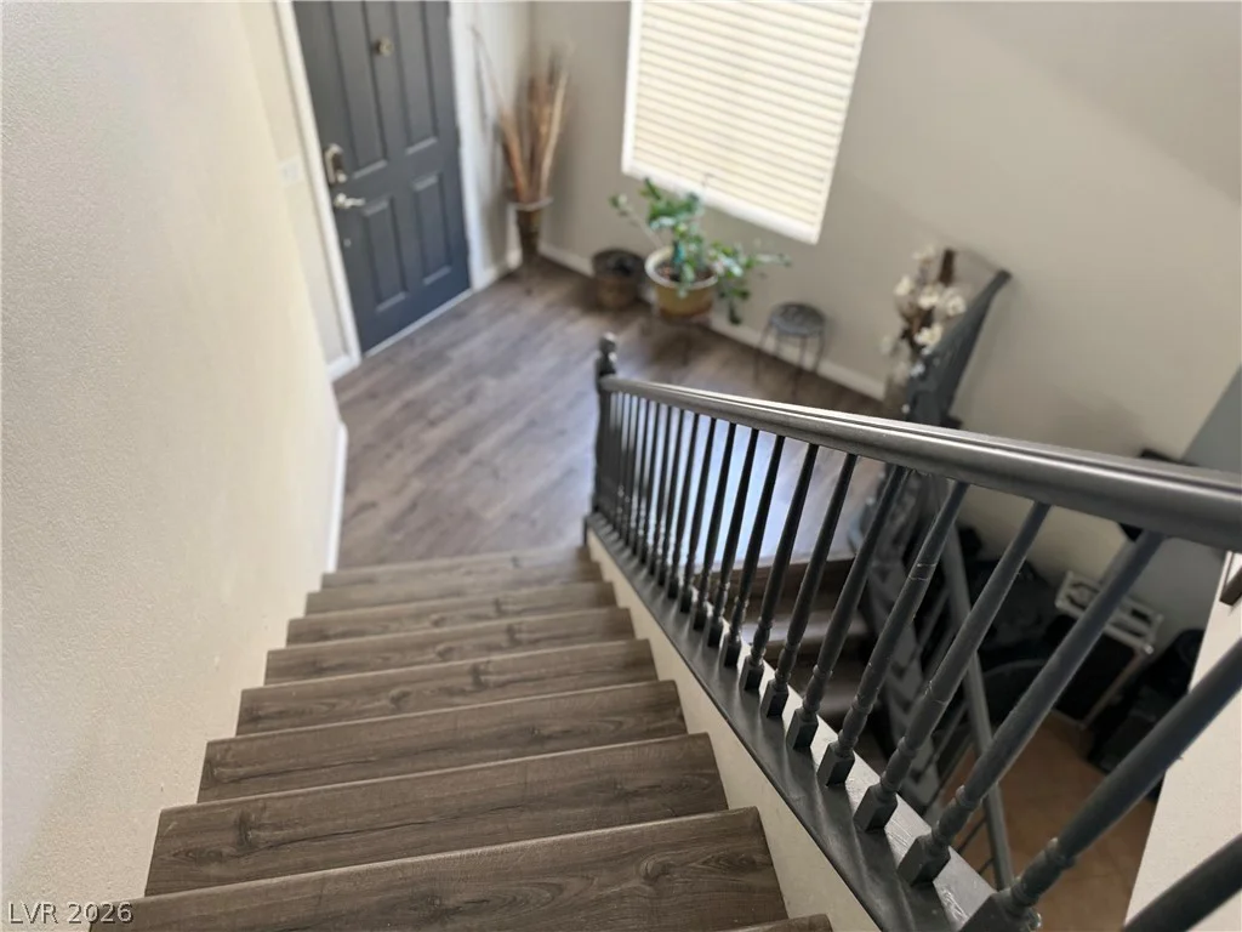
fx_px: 861
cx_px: 621
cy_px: 466
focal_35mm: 24
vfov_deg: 56.8
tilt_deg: -43.3
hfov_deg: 71.6
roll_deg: -1.7
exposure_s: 1/60
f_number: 1.78
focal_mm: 6.76
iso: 200
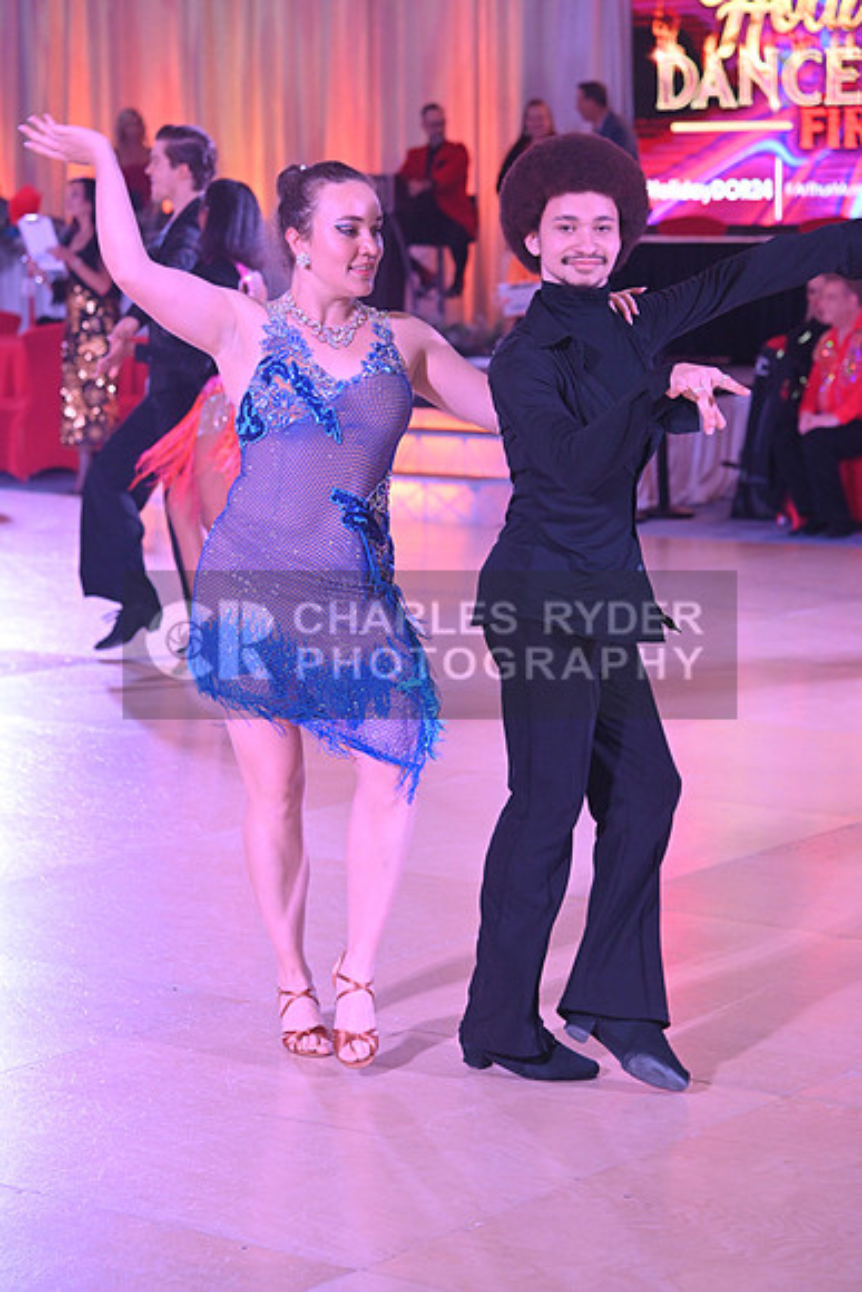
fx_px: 3302
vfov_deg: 22.1
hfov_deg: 14.9
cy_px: 646
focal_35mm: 92
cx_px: 431
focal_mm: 92
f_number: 5
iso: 2500
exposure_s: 1/320
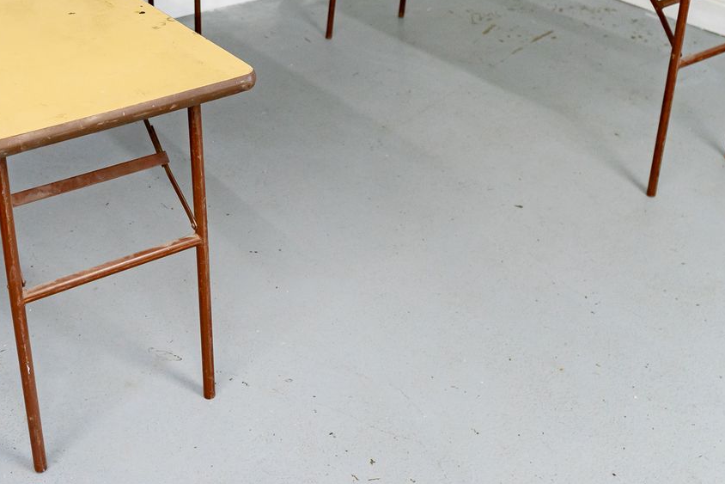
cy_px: 110
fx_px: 947
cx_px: 265
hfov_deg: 41.6
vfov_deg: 28.2
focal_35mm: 47
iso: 500
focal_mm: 28
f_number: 4
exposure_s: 1/160
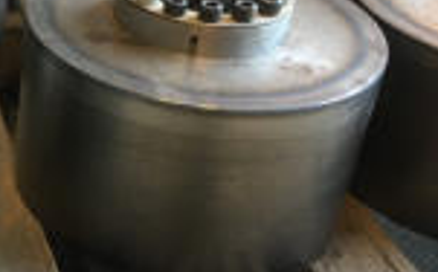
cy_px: 69
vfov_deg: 17.5
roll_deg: -0.5
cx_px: -80
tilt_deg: -30.2
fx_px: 882
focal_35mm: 74
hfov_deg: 25.2
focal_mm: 4.15
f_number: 2.2
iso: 125
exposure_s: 1/33
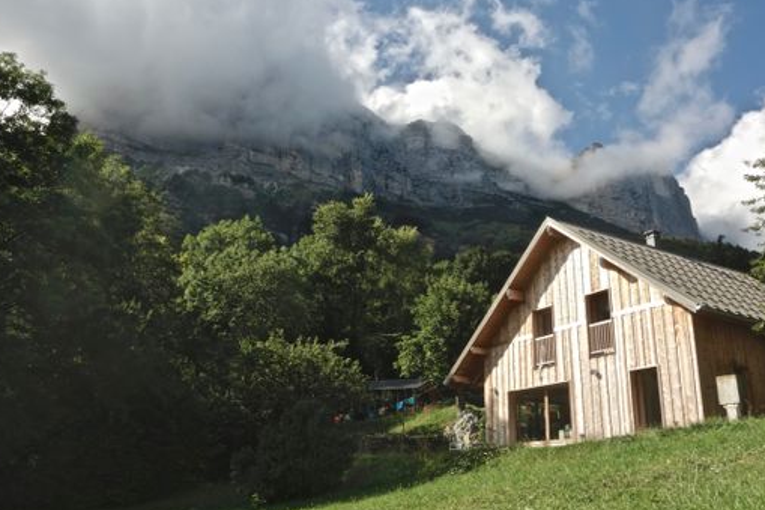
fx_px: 701
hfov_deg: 57.2
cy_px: 242
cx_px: 380
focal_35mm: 33
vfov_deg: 39.9
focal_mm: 10.4
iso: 80
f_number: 11
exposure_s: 1/80
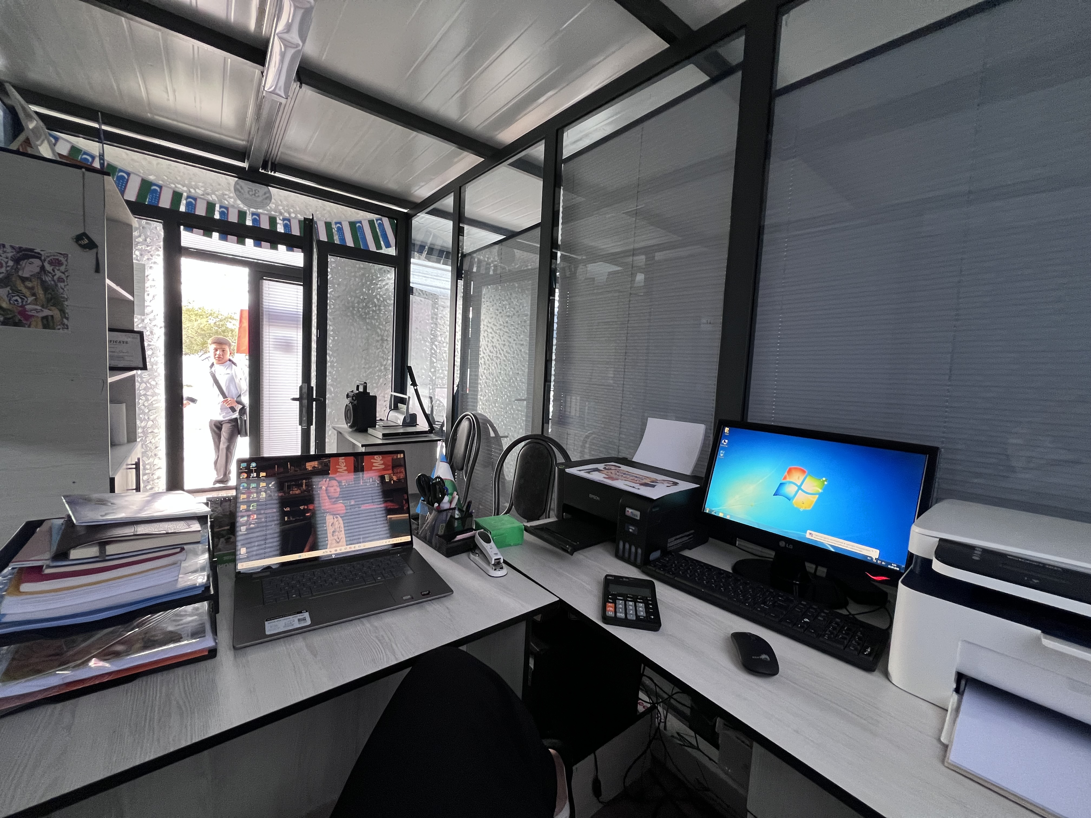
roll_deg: -3.0
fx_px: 410
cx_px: 546
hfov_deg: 106.2
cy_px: 409
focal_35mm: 13
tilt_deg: -3.8
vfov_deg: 89.9
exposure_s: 1/99
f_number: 1.8
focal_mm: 1.57
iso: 200
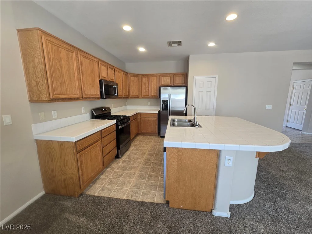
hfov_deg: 106.2
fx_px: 117
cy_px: 117
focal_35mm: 13
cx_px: 156
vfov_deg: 89.9
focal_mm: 2.2
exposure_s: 1/60
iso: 125
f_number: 2.2
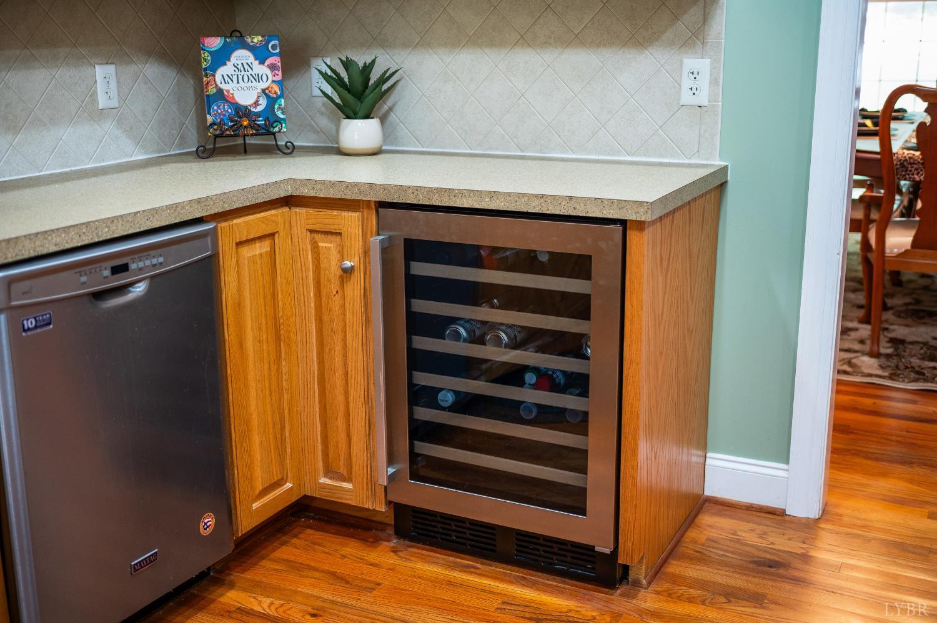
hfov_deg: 48.5
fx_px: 1040
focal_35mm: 40
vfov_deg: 33.3
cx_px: 468
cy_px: 312
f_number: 2.5
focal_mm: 40
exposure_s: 1/60
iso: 1000
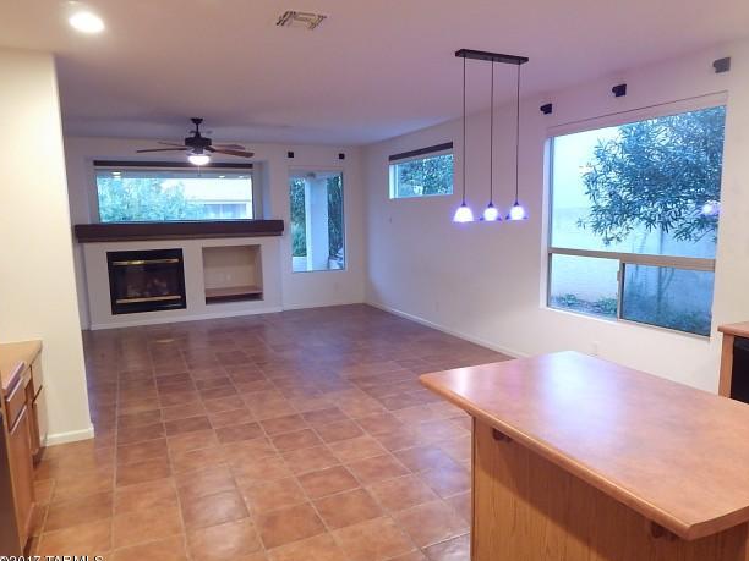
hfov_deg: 73.9
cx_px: 382
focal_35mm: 23
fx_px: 498
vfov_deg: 58.9
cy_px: 292
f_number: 3
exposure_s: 1/13
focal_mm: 4
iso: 400
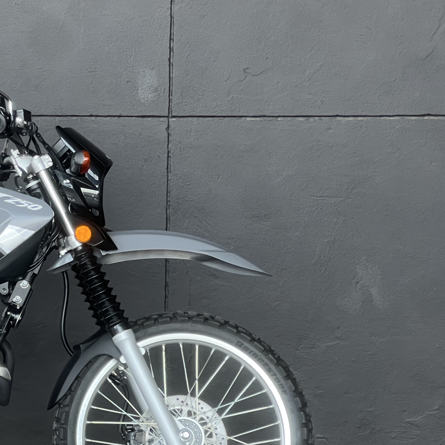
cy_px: 282
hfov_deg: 10.5
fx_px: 2385
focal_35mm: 164
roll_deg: -1.0
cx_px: -85
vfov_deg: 10.7
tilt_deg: -5.3
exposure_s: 1/99
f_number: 2.8
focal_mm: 9
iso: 100
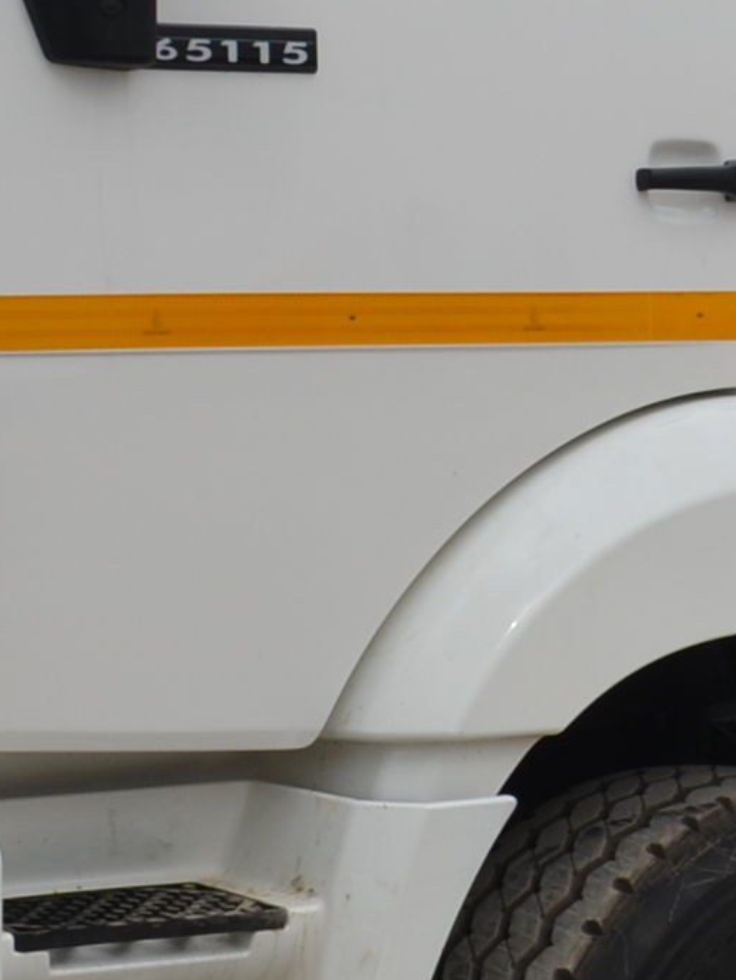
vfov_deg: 12.6
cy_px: 224
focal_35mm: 156
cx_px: 1144
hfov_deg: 9.2
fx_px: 4420
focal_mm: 20
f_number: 8
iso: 140
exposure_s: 1/250
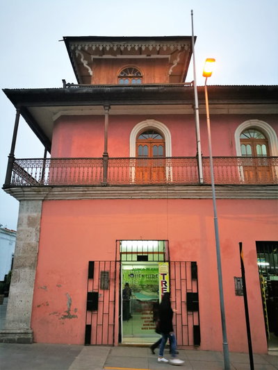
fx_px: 289
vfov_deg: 65.3
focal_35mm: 27
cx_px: 139
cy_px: 185
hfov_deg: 51.4
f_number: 2.2
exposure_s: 1/30
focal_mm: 4.5
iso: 200
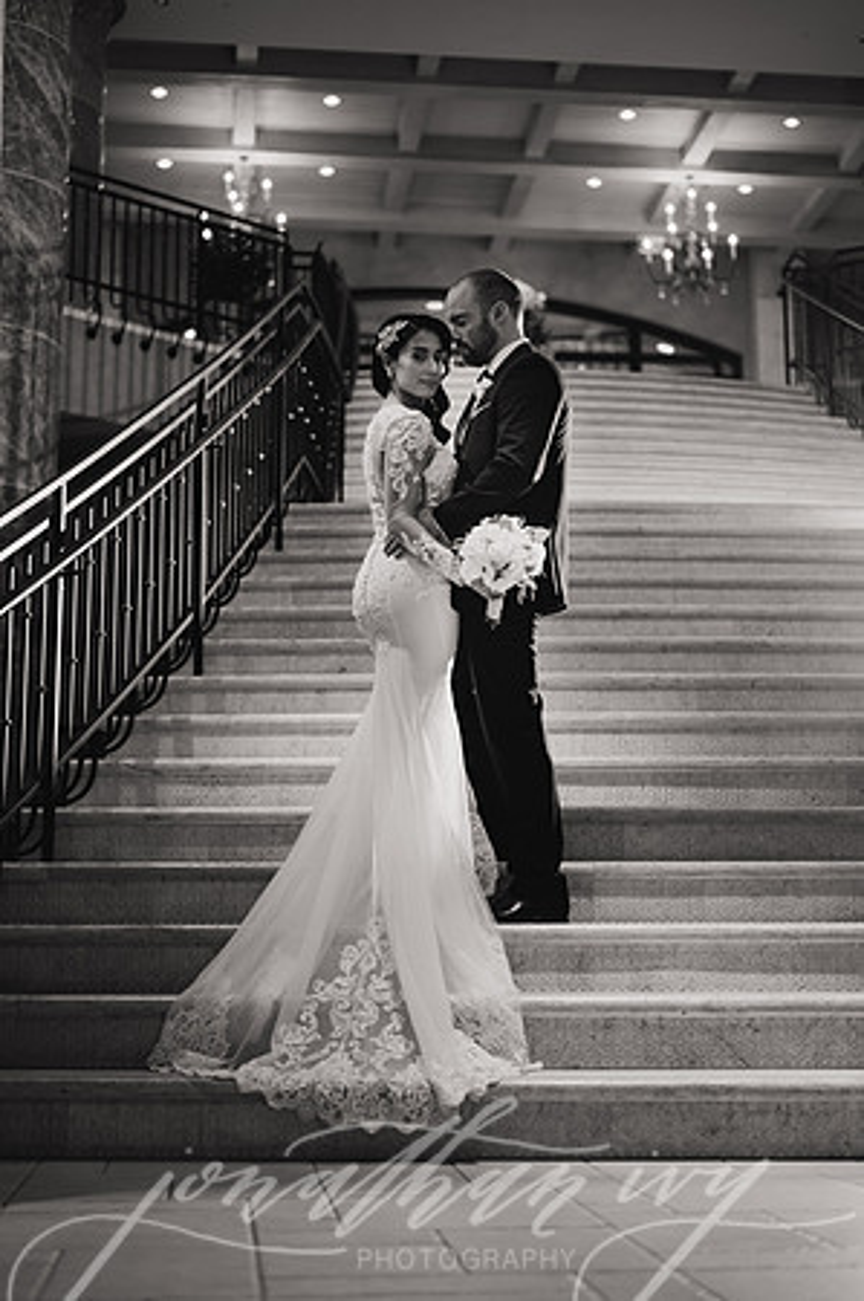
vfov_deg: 39.6
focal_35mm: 50
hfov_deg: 26.9
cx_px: 432
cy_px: 650
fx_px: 1804
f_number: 2
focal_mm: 50
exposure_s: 1/100
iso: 500
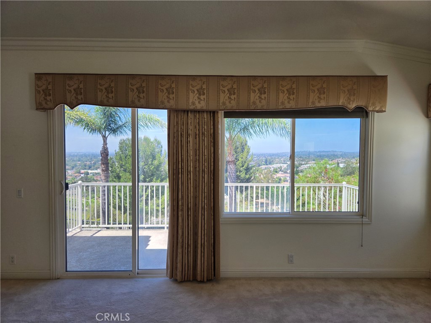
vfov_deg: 58.9
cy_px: 162
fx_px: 286
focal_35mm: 23
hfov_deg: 73.9
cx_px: 216
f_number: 1.8
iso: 80
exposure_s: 1/606
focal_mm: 5.4
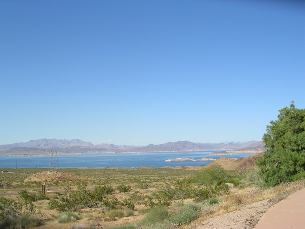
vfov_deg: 37.7
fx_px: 335
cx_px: 152
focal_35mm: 38
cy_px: 114
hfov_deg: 49.0
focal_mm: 5.8
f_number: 5.6
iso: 50
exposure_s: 1/316
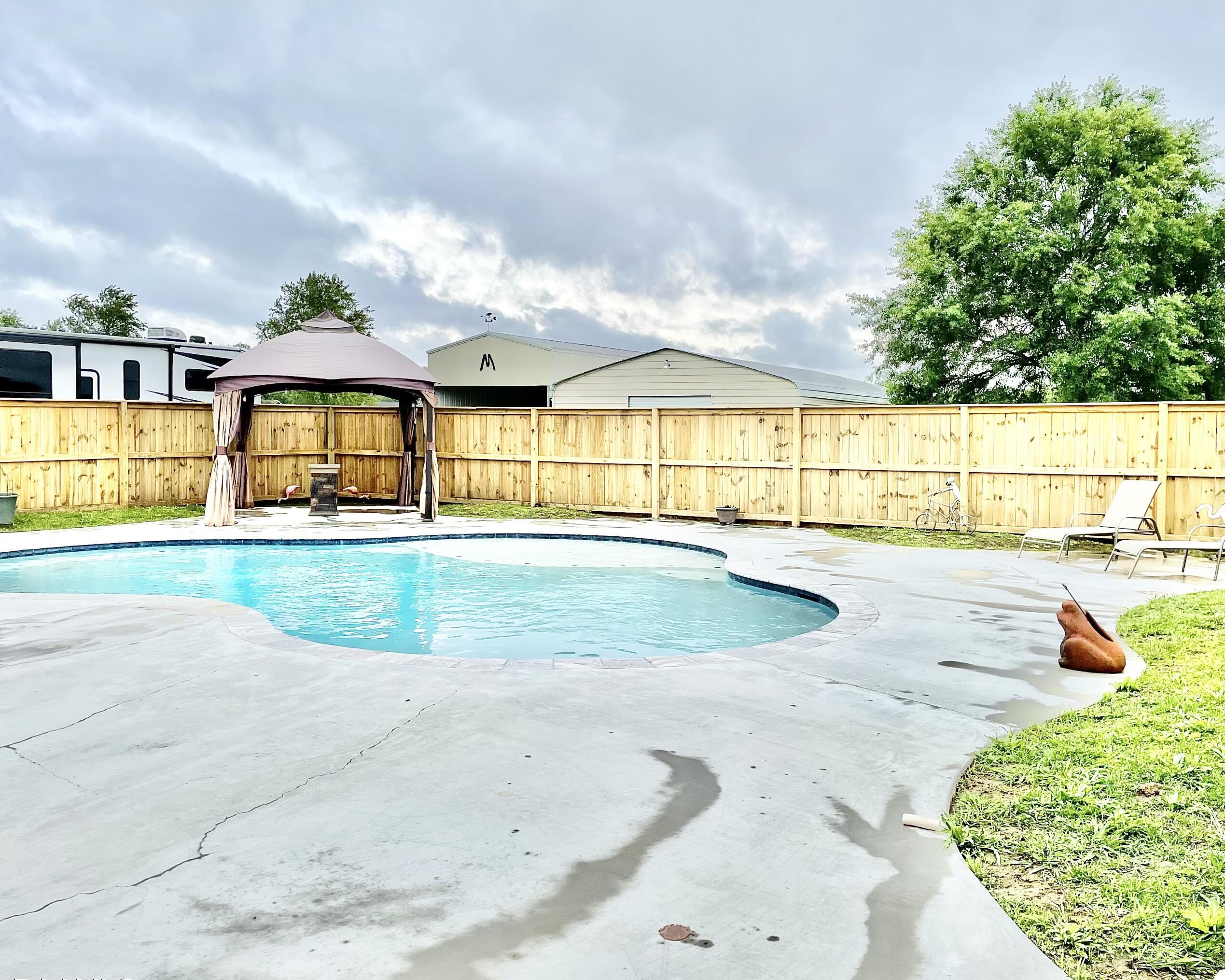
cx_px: 635
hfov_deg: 58.8
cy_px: 489
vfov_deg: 48.5
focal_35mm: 30
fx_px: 1088
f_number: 1.6
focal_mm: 4.2
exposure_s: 1/1984
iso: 32
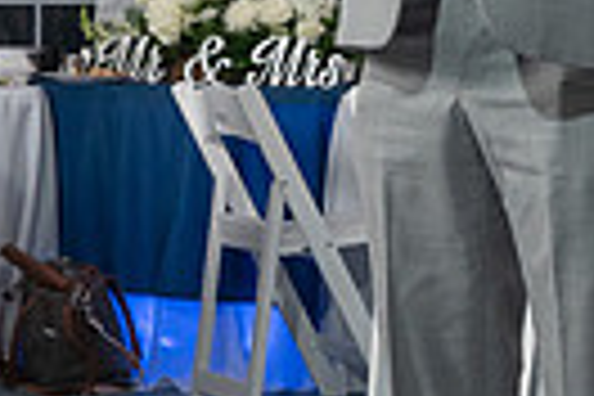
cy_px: -6
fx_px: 2706
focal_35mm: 164
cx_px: 290
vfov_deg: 8.3
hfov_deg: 12.5
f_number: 5.6
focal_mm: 34
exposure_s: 1/250
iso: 2000
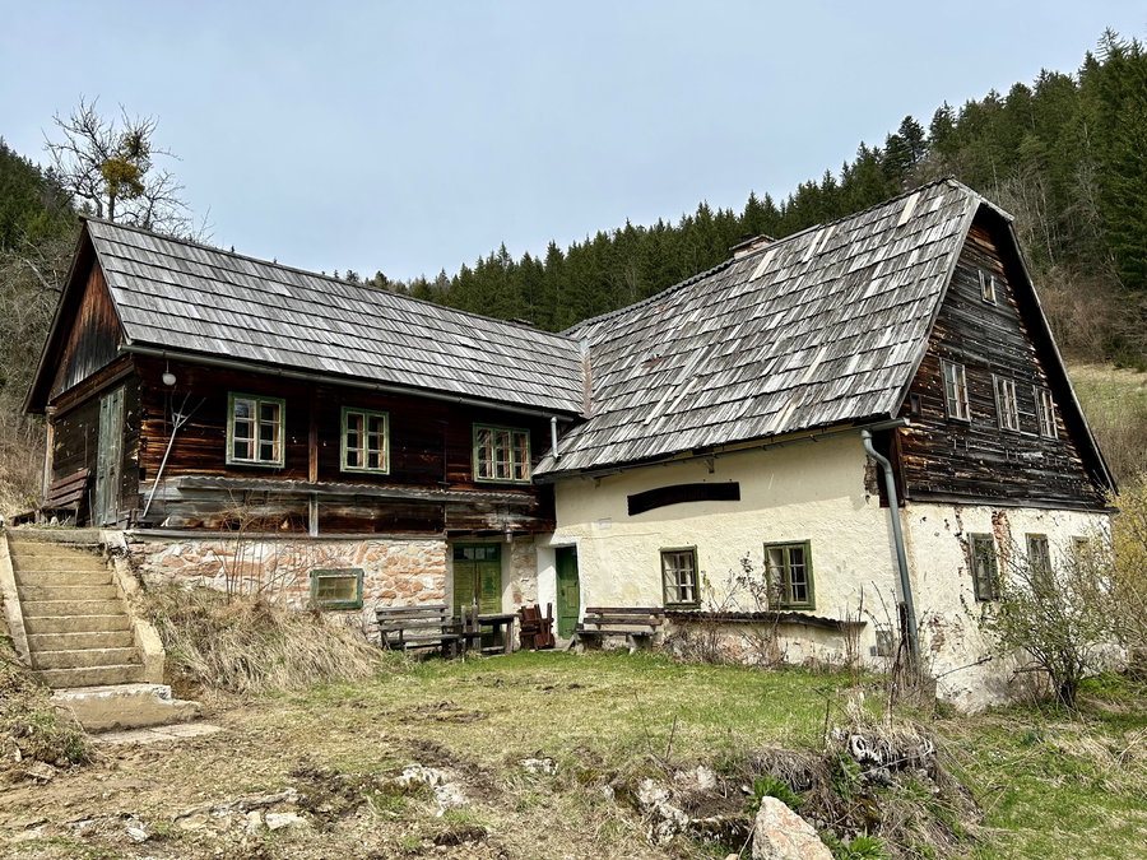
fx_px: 862
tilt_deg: +10.1
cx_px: 574
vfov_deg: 53.1
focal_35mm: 26
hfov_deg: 67.3
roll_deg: +1.9
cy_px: 430
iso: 50
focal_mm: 5.7
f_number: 1.5
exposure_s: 1/3831
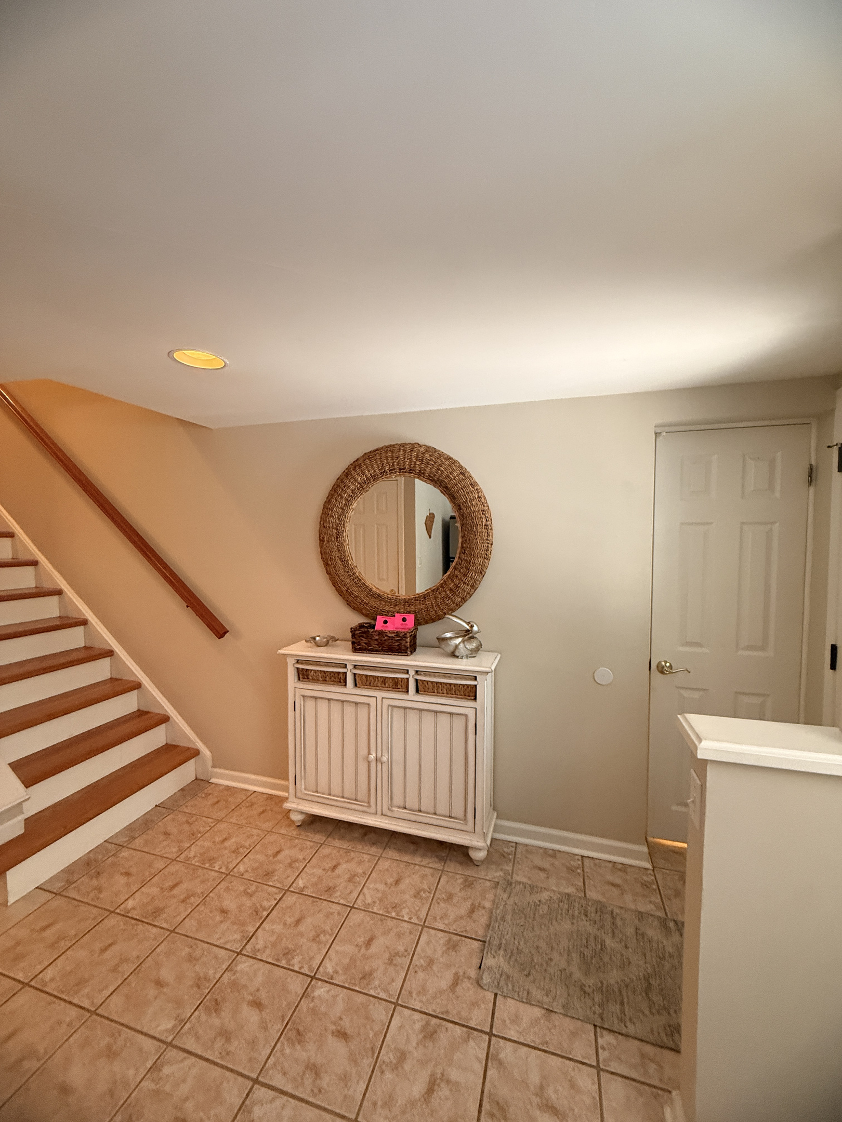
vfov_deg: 102.1
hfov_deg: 85.7
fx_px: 454
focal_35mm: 14
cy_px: 561
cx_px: 421
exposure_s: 1/60
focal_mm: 2.22
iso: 400
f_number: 2.2
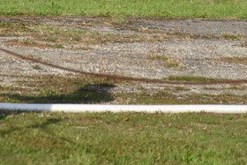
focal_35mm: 351
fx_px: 2409
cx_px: 38
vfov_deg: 3.9
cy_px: -59
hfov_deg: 5.9
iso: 400
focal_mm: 120
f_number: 4
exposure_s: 1/2500
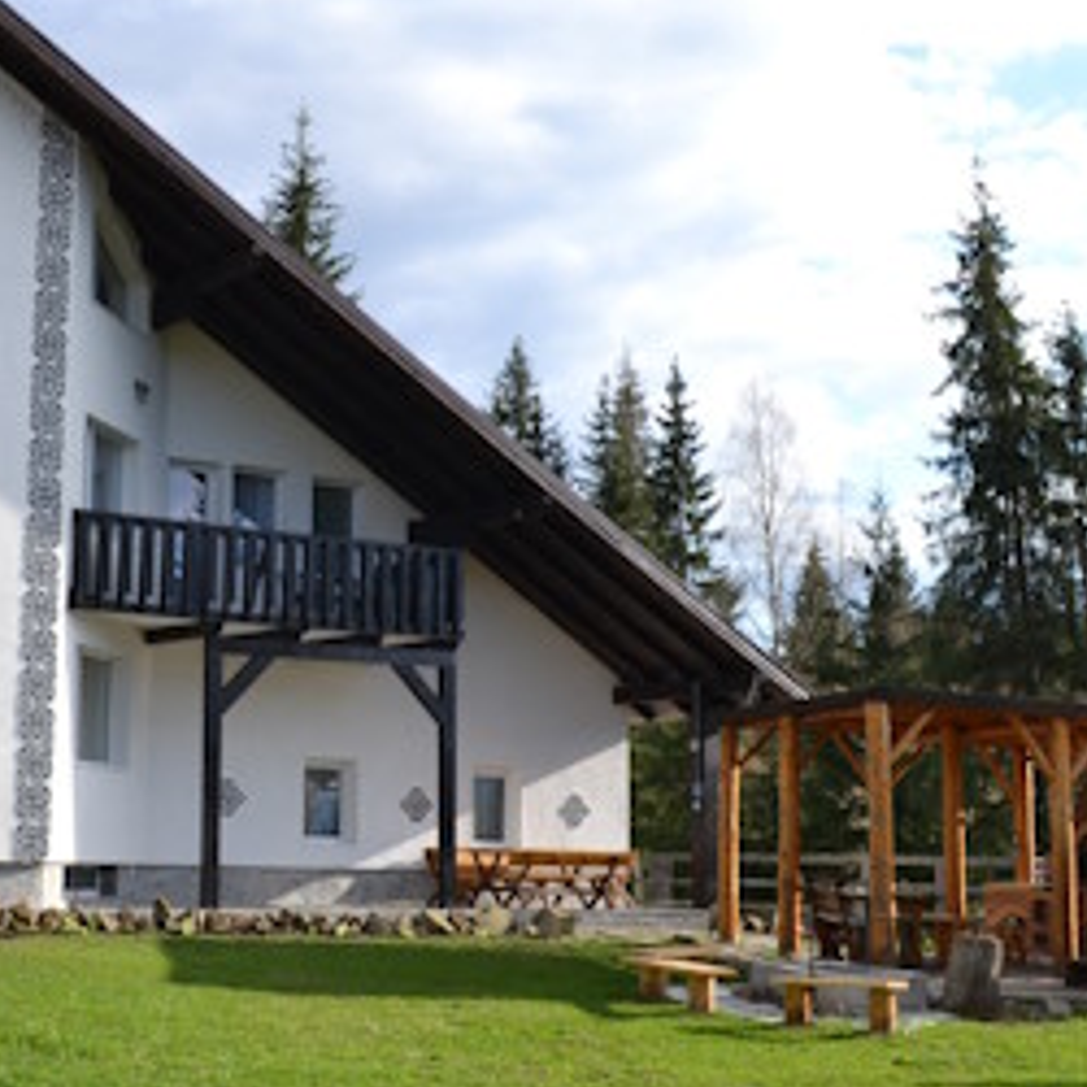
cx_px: 243
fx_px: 1954
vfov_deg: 31.1
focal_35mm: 55
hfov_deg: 30.5
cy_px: 474
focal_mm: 18
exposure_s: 1/200
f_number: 7.1
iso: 100
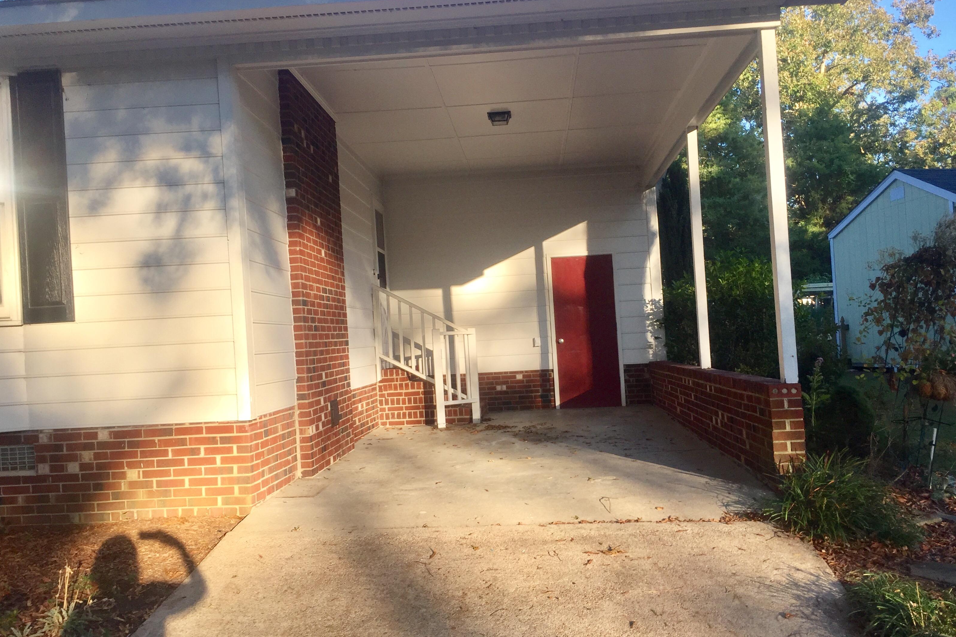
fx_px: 823
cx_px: 490
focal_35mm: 31
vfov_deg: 42.3
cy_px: 322
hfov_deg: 60.3
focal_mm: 4.15
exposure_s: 1/347
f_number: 2.2
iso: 32
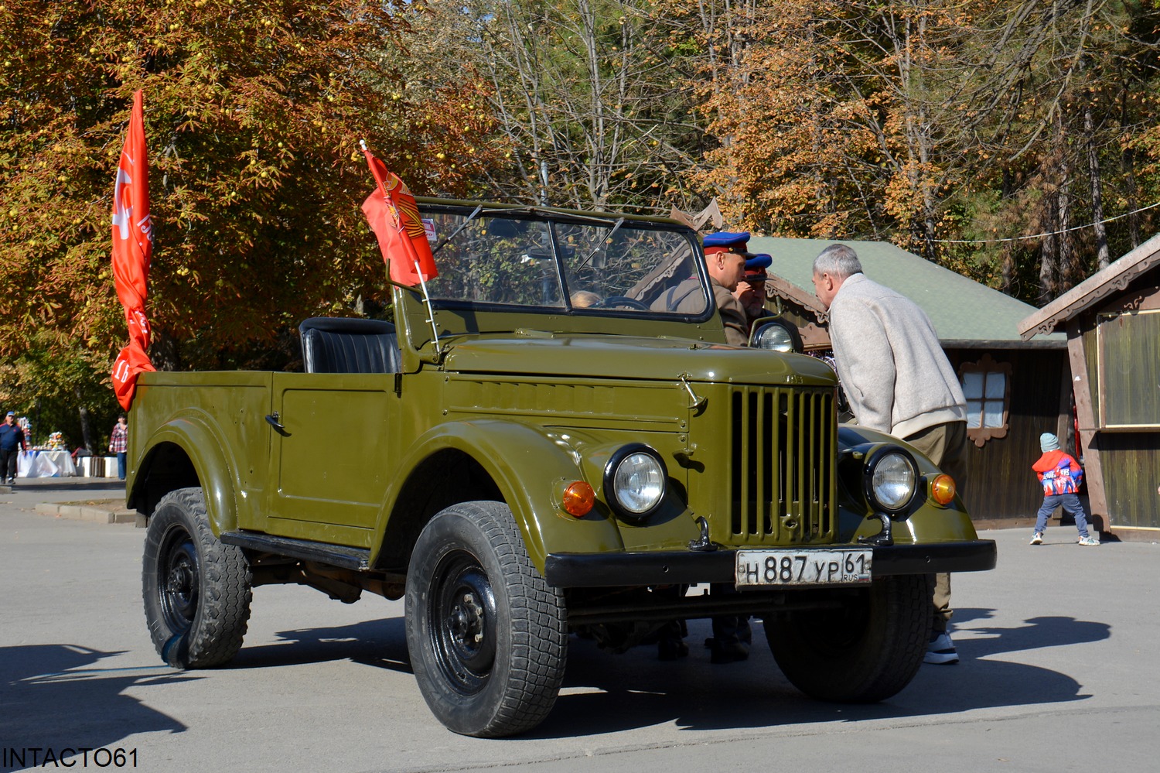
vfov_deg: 23.8
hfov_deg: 35.1
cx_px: 580
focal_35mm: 57
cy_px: 386
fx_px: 1836
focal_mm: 38
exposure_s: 1/250
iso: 110
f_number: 8
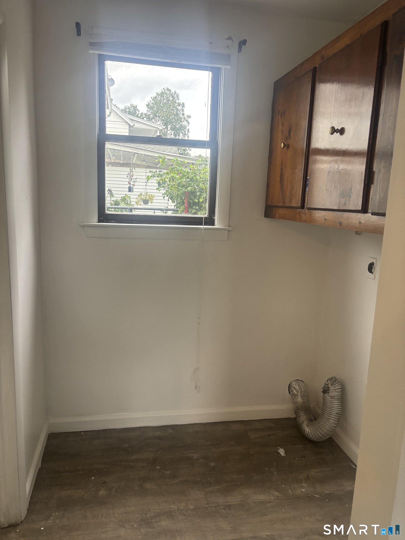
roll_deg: -3.3
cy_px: 270
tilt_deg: -10.2
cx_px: 202
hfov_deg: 53.1
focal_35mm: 26
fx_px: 406
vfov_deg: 67.3
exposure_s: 1/83
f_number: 1.6
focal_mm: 5.96
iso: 125
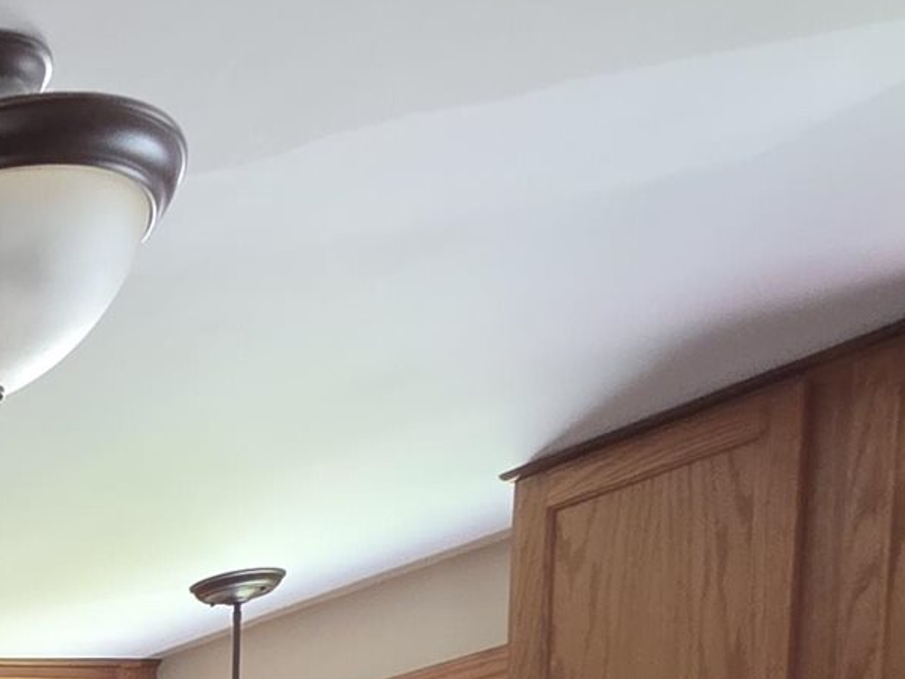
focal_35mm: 67
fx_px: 1752
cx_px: -650
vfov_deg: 16.1
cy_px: 1417
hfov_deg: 21.2
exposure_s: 1/60
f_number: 1.9
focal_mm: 2.2
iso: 200
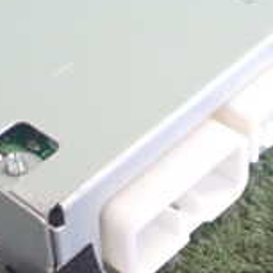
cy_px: 79
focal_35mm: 104
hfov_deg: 16.7
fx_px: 928
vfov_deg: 16.7
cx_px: 123
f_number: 2.3
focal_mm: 5.4
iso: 800
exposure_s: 1/100
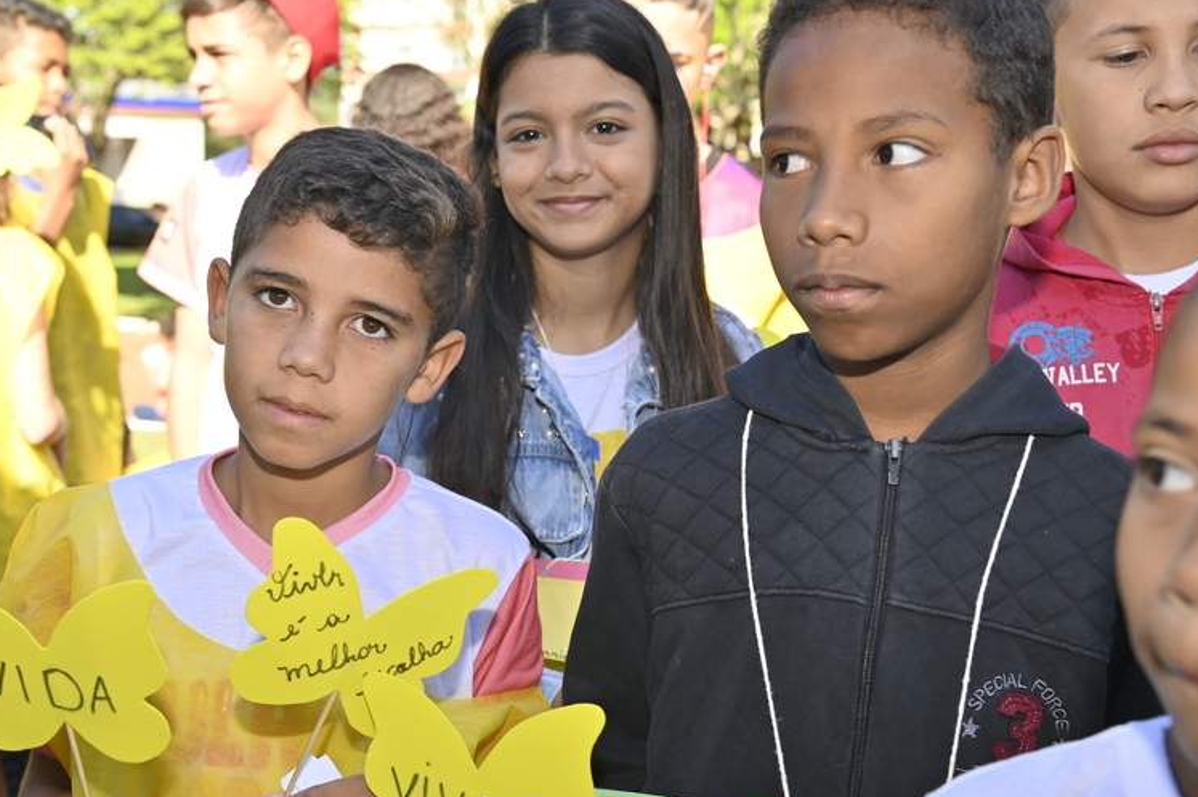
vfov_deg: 25.5
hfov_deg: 37.4
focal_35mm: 53
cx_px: 494
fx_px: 1762
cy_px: 447
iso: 110
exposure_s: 1/125
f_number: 5.6
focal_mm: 44
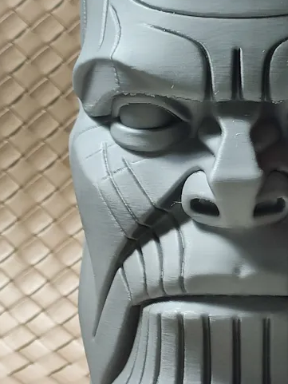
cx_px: 231
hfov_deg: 26.5
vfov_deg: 35.5
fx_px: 599
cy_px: 183
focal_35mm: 54
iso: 171
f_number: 1.75
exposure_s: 1/33
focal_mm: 4.77
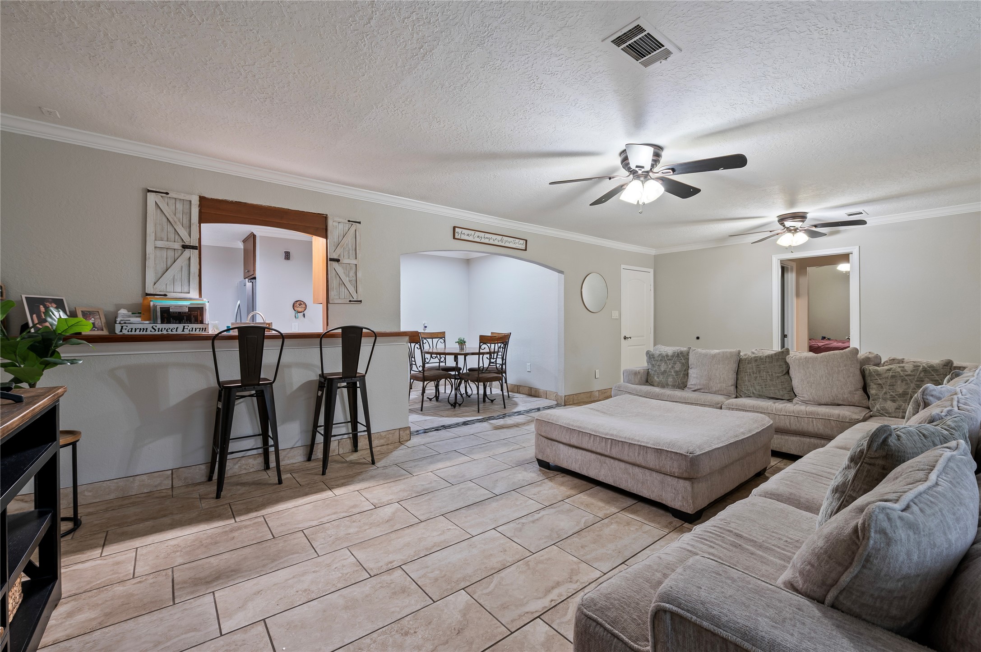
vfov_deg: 77.2
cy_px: 326
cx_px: 490
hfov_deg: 100.4
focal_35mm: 15
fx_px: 408
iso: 125
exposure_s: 1
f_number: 6.3
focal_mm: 15
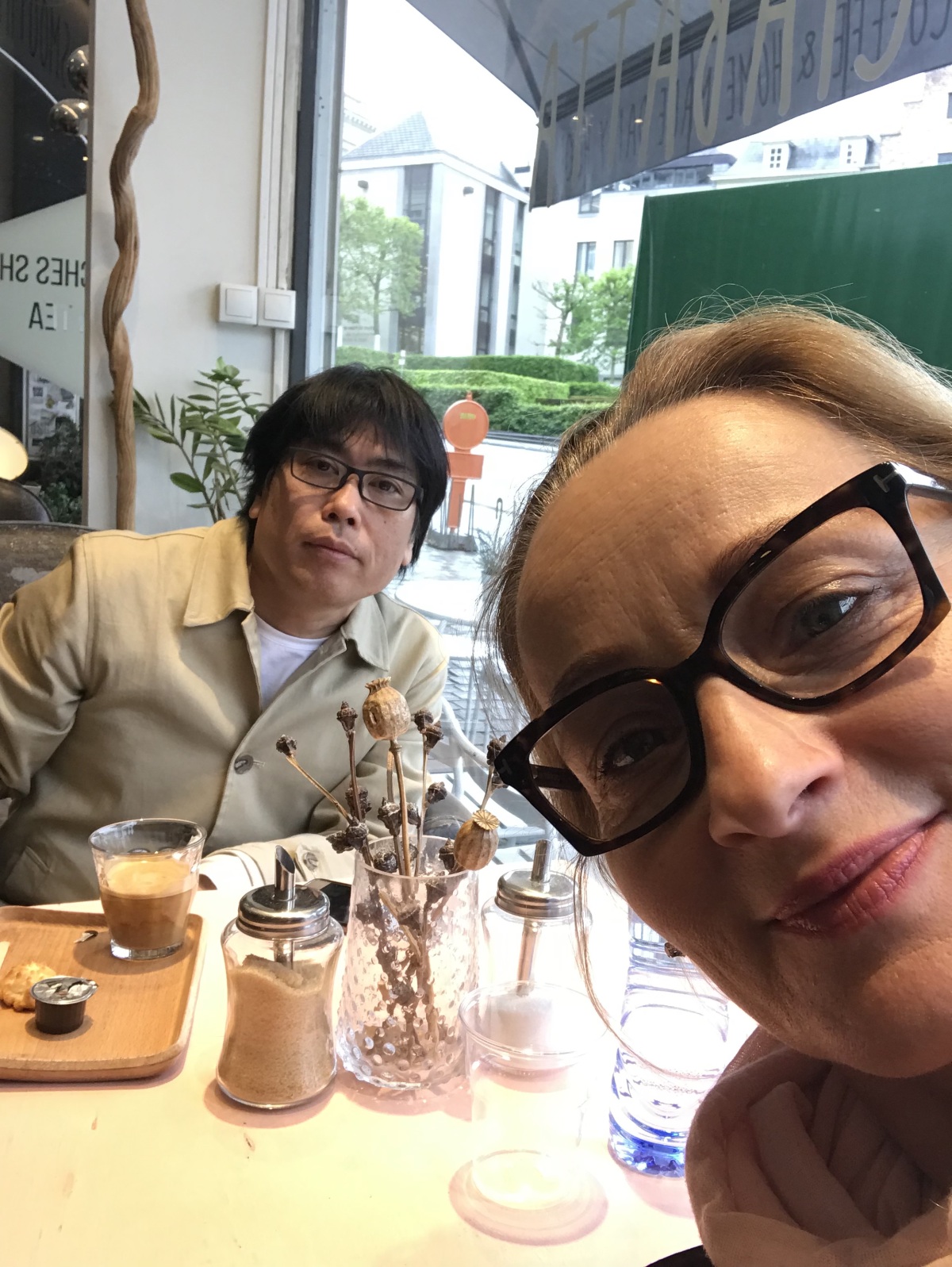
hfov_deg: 44.2
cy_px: 634
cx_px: 476
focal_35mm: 32
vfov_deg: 56.8
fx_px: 1172
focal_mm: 2.87
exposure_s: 1/33
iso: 25
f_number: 2.2
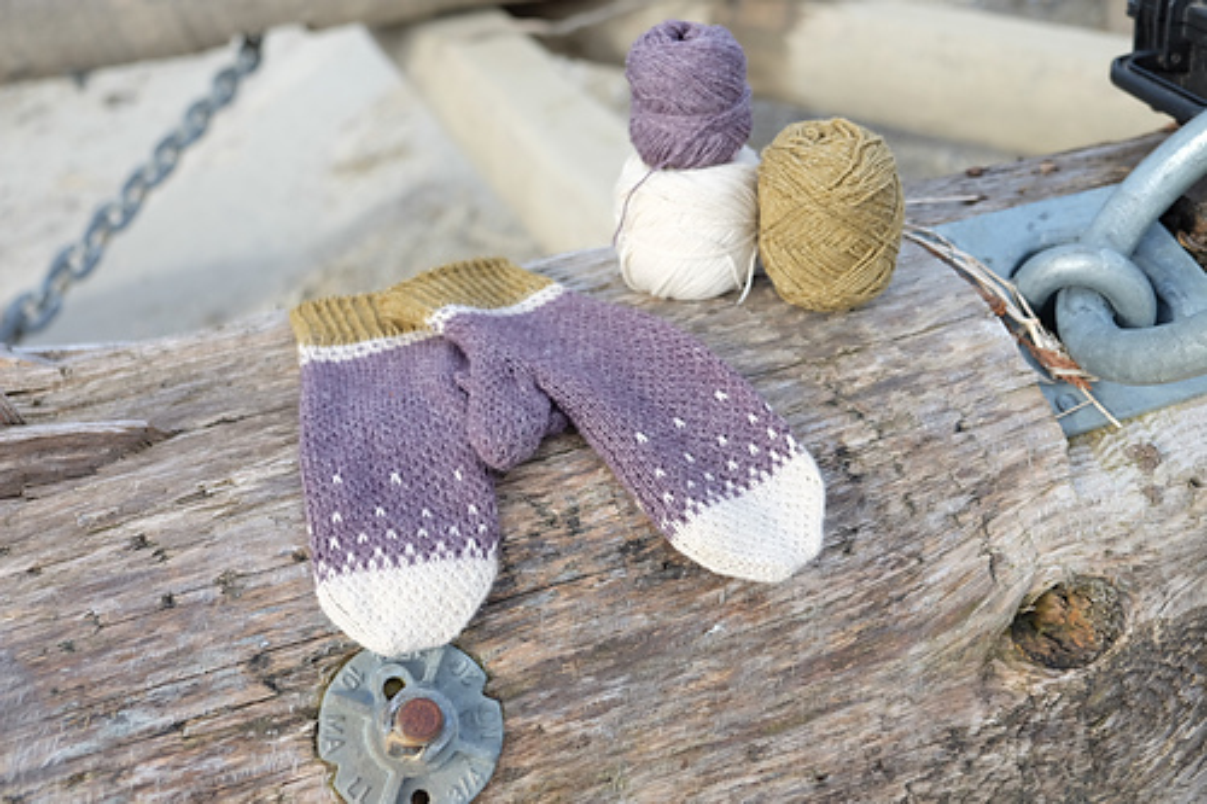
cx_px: 604
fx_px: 1341
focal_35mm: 40
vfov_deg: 33.4
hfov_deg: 48.5
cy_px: 402
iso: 200
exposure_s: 1/150
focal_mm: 26.5
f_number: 3.6
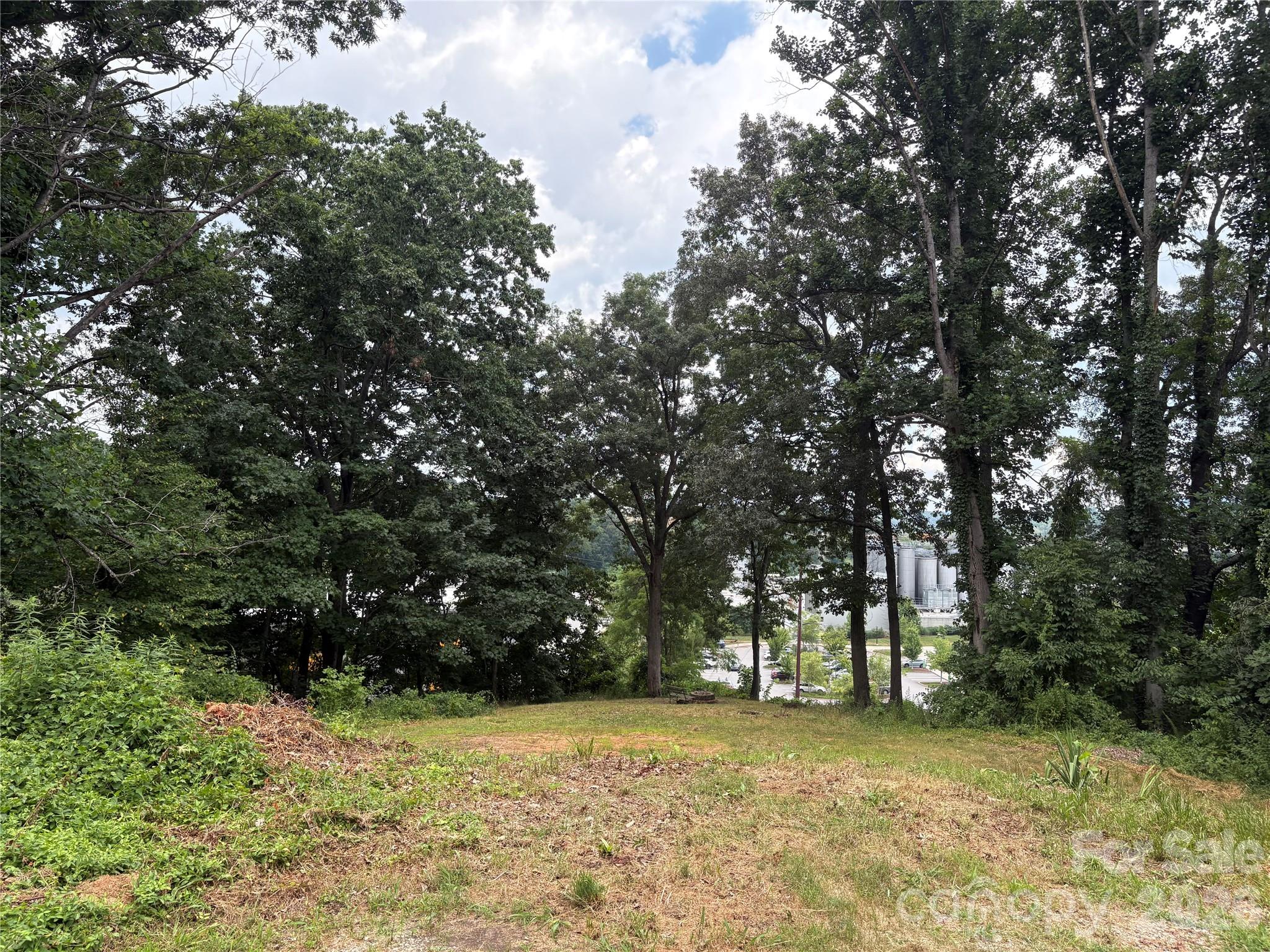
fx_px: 954
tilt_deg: +2.0
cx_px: 635
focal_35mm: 26
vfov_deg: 53.1
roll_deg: -0.7
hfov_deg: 67.3
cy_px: 476
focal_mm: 5.96
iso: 64
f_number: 1.6
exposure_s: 1/820
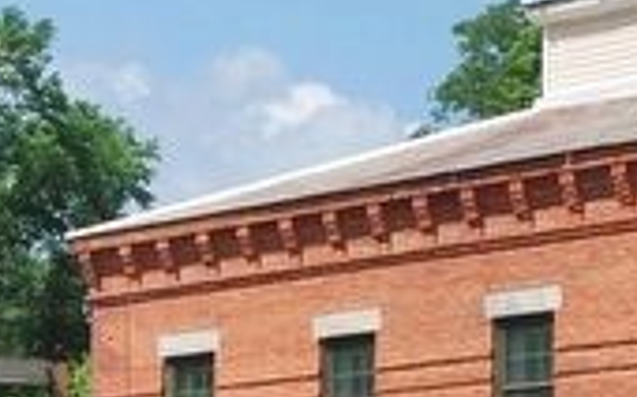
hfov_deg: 11.0
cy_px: 597
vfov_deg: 6.9
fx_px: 3244
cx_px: 718
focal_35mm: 187
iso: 200
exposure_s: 1/160
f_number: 9
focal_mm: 26
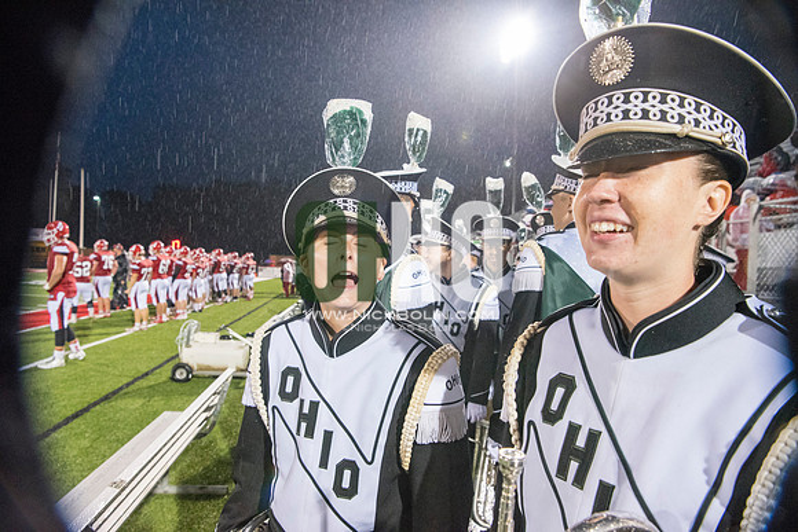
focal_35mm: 24
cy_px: 266
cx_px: 399
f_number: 5.6
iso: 5000
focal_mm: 24
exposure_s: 1/200
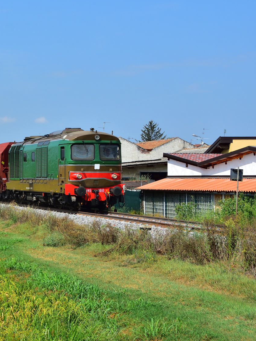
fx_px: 779
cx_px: -36
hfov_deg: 17.9
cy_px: 147
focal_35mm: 79
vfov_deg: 24.7
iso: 200
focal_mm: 32
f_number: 7.1
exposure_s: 1/800
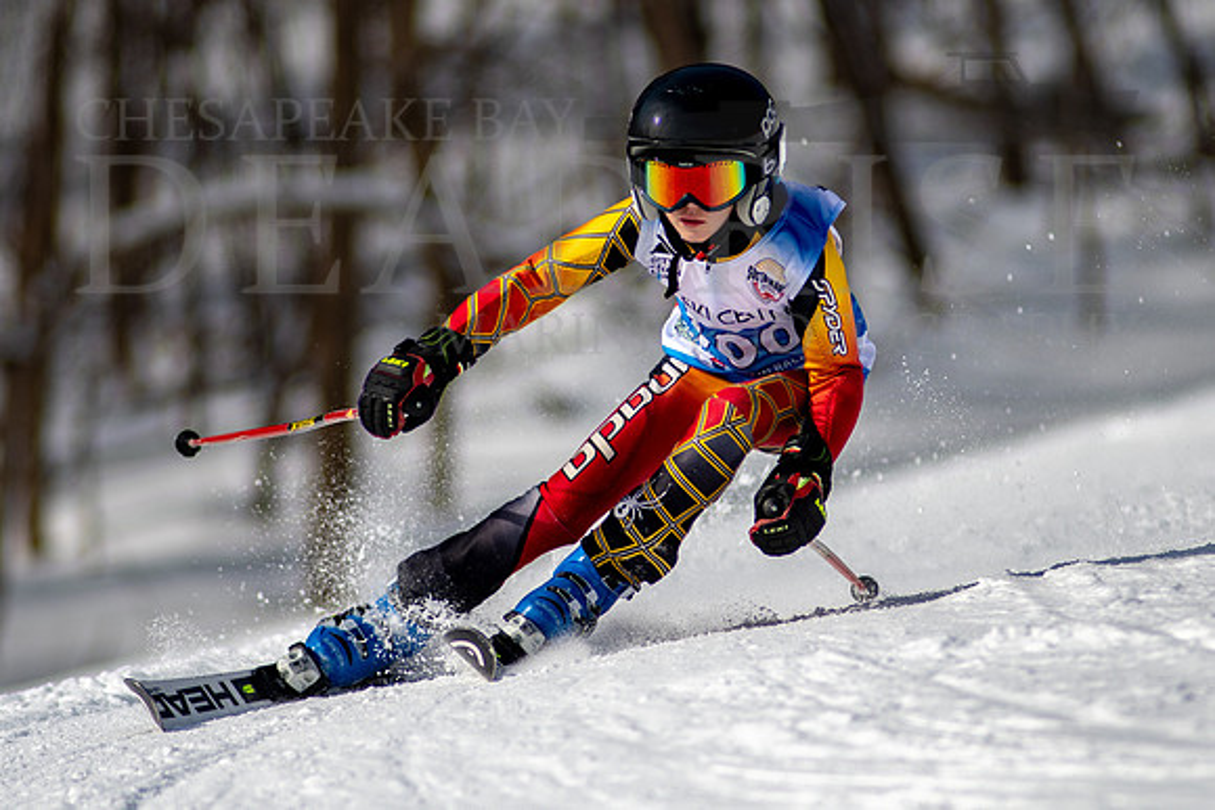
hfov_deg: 3.5
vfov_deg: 2.3
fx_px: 19909
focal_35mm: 590
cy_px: 366
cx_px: 659
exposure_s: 1/6400
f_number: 2.8
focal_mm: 300
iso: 100
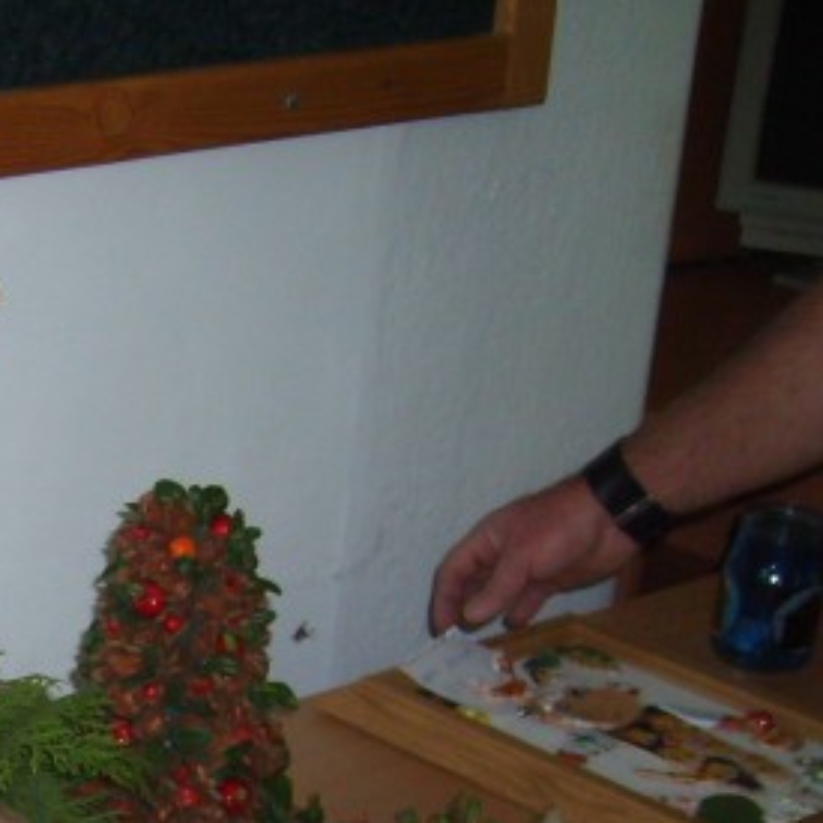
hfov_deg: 17.5
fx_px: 2421
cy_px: 838
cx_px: -371
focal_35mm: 90
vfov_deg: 18.7
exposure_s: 1/45
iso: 100
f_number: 2.8
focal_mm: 5.8
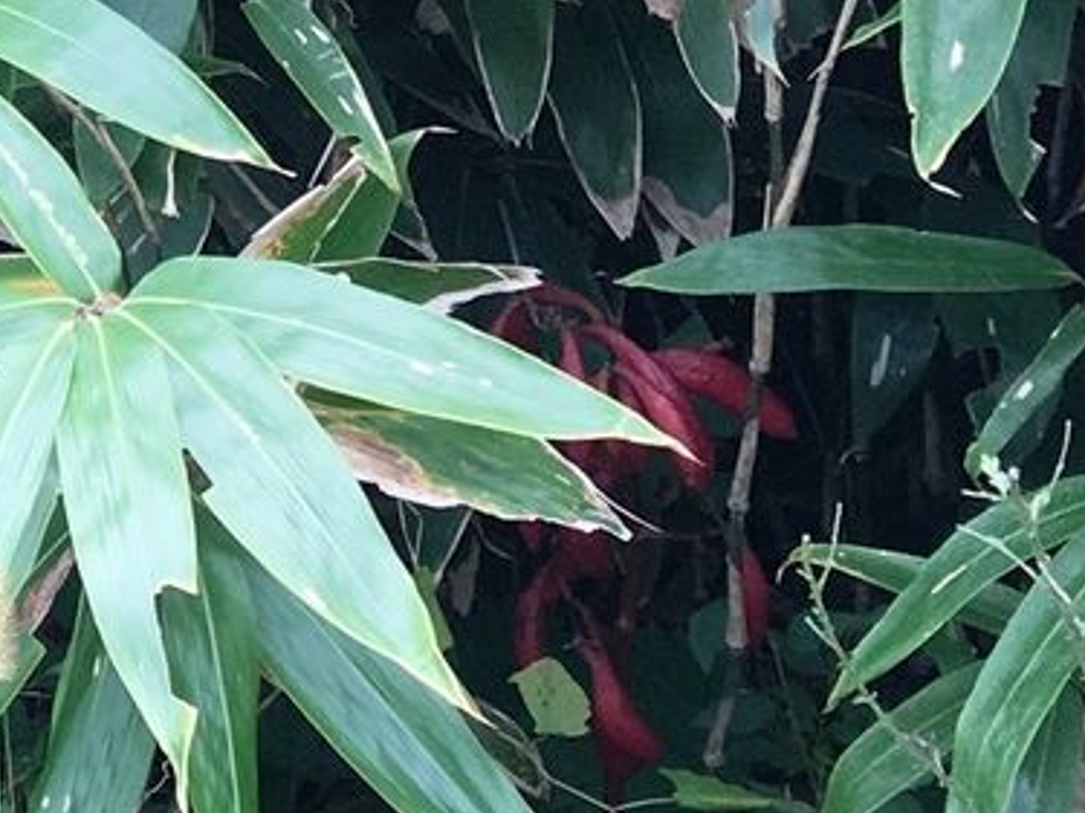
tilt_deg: -28.0
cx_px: 328
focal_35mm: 63
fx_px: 1974
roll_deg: +9.0
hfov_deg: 30.4
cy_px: 551
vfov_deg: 23.2
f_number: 2.2
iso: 32
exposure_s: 1/60
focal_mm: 4.15
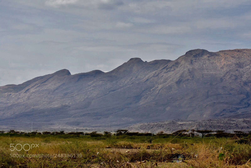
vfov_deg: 5.1
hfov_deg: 7.6
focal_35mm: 270
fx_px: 1883
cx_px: 126
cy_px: 84
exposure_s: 1/3200
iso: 800
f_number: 7.1
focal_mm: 180
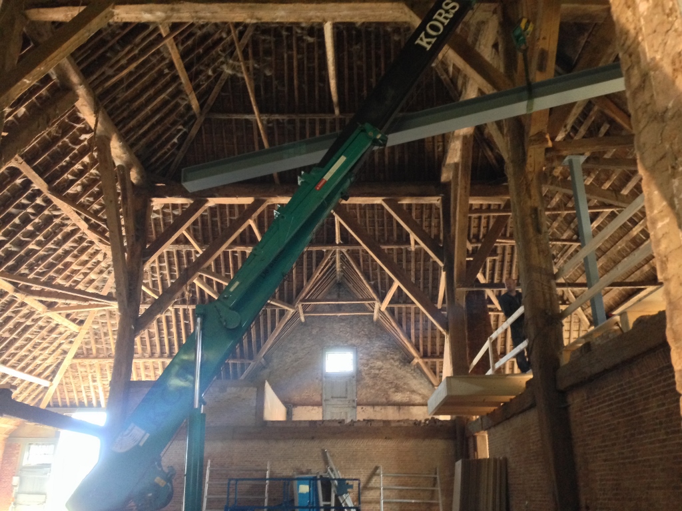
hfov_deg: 55.4
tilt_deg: +19.3
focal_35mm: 33
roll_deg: -2.0
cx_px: 341
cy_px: 256
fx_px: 650
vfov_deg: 42.9
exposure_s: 1/17
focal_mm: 4.12
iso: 400
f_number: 2.4
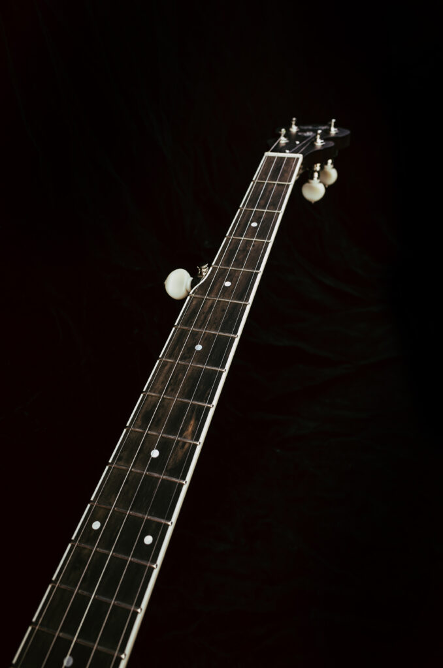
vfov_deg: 65.6
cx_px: 222
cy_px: 334
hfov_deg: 46.2
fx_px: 519
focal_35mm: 28
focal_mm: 18.3
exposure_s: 1/400
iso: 200
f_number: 5
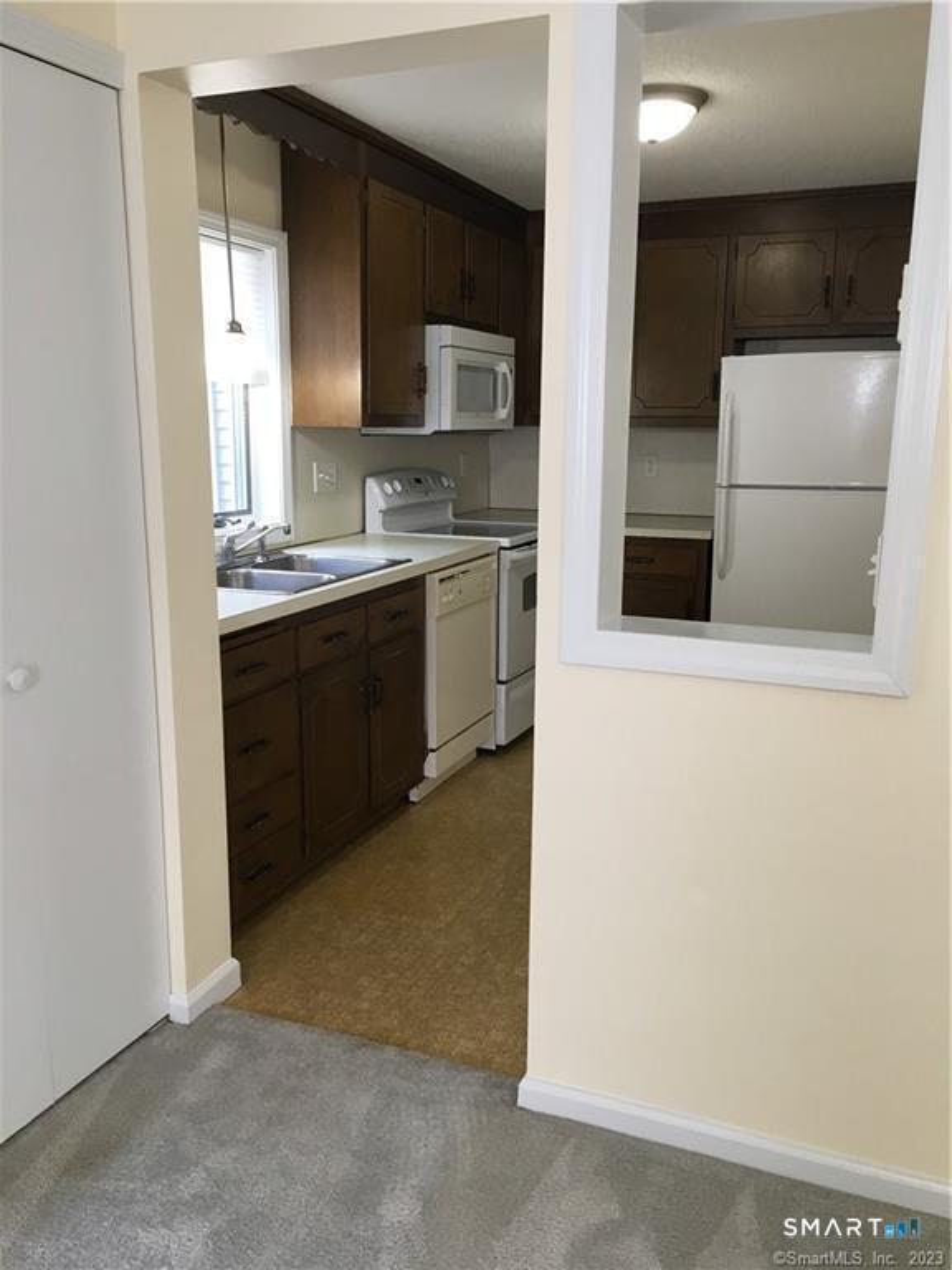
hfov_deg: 48.2
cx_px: 476
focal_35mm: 29
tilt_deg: -12.2
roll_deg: -0.4
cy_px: 635
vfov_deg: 61.7
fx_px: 1063
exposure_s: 1/30
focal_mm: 4.15
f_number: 2.2
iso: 32
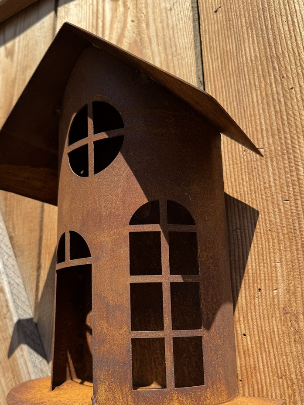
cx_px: 128
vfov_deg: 58.0
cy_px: 236
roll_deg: -1.8
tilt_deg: +14.3
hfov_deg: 45.3
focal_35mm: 31
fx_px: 363
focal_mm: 6.76
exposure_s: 1/3802
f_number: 1.78
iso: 80
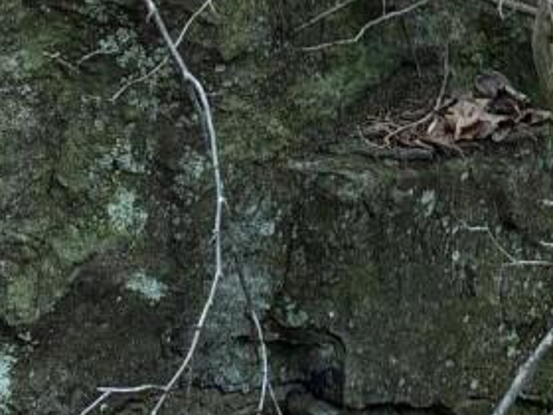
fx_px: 2971
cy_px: 312
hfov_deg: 10.4
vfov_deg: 8.0
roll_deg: -1.3
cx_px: -160
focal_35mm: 186
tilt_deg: -12.3
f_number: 1.6
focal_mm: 5.96
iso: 160
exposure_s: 1/60
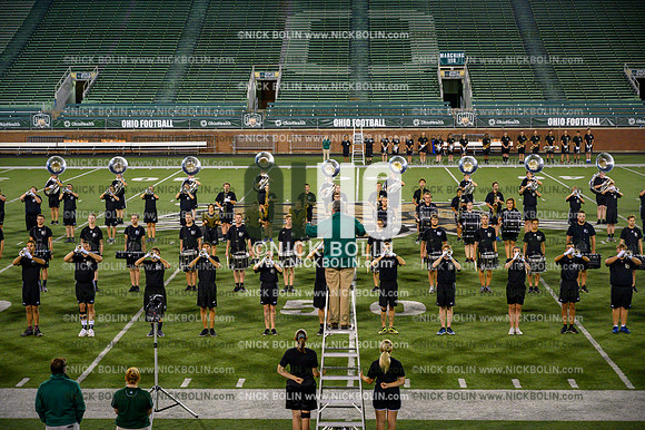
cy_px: 215
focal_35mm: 70
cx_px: 322
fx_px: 1253
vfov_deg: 19.4
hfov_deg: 28.9
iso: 4000
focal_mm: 70
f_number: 4
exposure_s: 1/1000
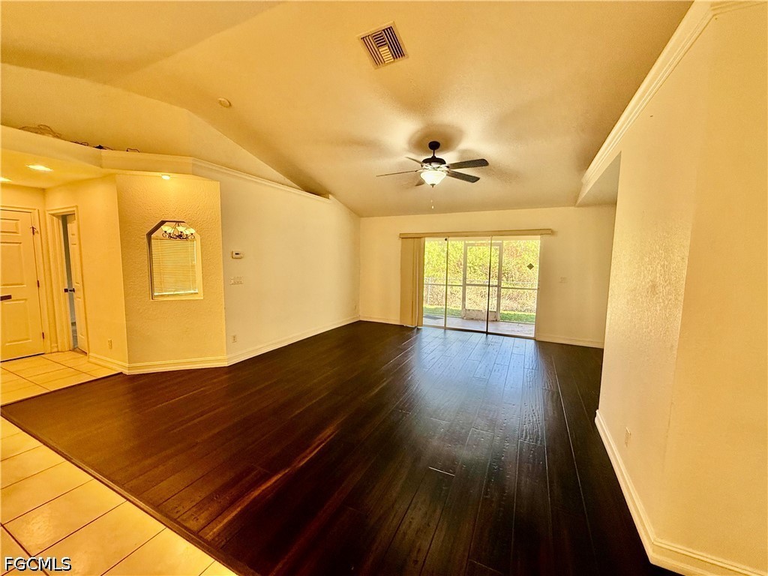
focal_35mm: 14
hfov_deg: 102.1
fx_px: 311
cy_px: 288
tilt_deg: -5.5
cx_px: 384
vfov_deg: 85.7
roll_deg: -1.4
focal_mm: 2.22
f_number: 2.2
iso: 250
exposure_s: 1/120
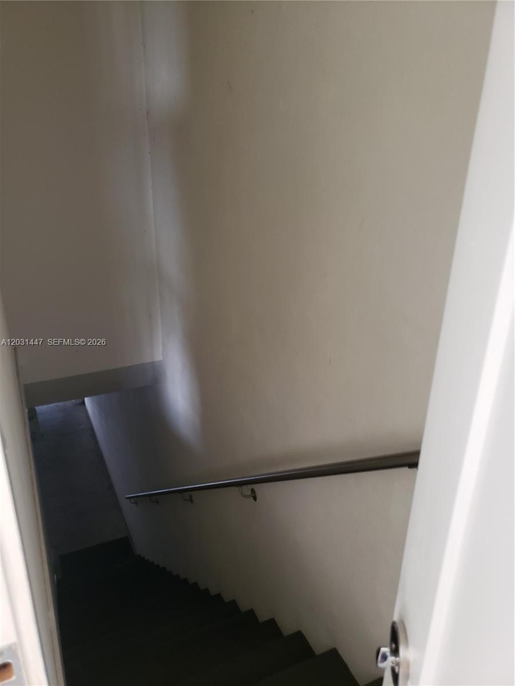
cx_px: 258
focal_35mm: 26
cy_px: 343
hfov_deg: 53.1
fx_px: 516
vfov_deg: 67.3
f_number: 1.5
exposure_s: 1/20
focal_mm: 4.3
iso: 250
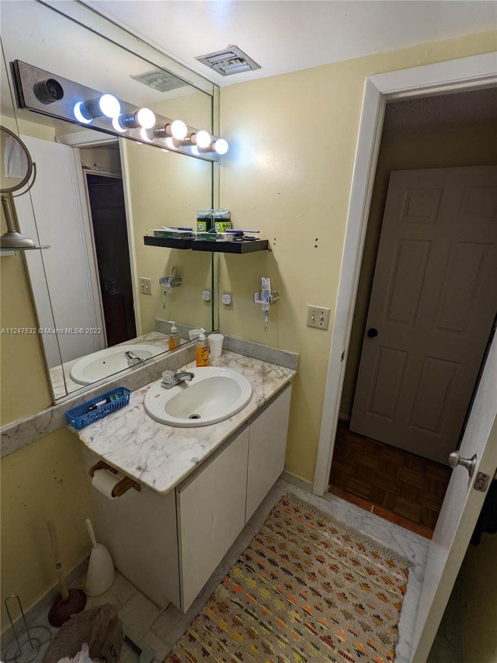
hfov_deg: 78.1
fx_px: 306
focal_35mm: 16
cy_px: 332
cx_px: 248
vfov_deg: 94.5
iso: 31
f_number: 2.2
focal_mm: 2.22
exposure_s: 1/178
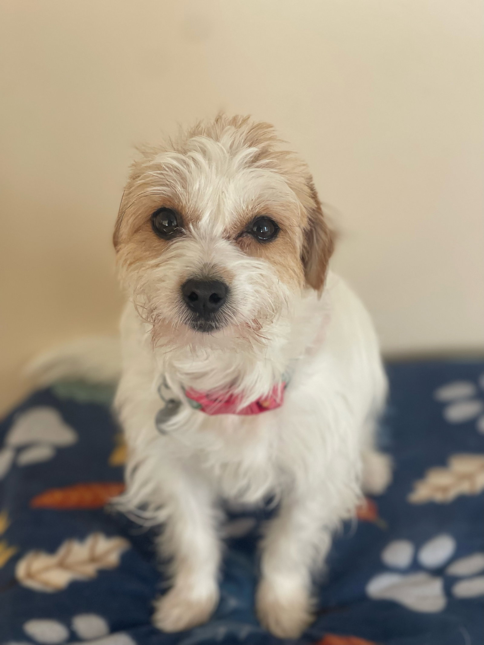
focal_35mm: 64
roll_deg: -0.2
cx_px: 242
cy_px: 322
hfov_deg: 22.9
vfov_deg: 30.3
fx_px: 1193
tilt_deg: -26.1
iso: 100
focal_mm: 7.5
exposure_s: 1/121
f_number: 2.2
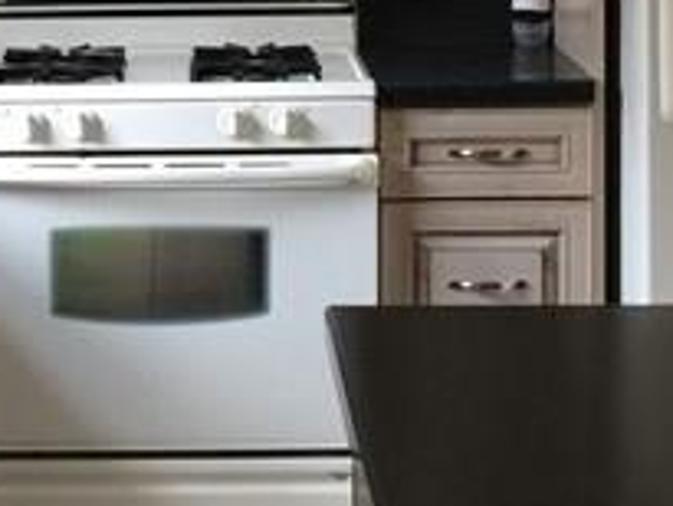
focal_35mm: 145
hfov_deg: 13.6
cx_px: 164
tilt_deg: -5.8
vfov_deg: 10.2
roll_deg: +1.0
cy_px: 56
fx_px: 2821
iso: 100
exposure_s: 1/15
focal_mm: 4.15
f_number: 2.2
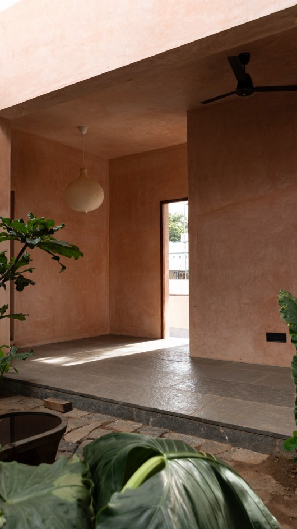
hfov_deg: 36.6
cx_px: 138
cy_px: 266
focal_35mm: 32
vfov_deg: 61.0
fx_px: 448
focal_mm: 20
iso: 100
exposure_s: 1/40
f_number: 6.3
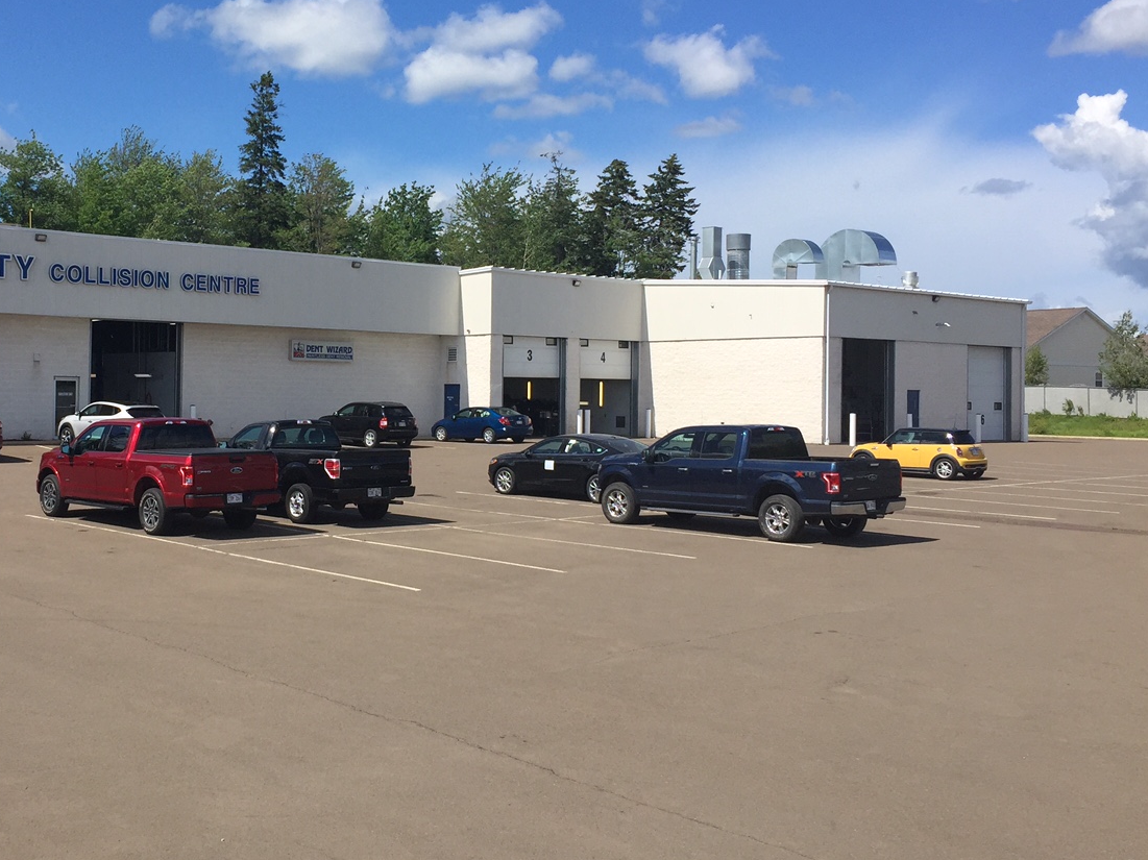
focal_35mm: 43
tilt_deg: +0.7
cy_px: 367
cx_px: 351
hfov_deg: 43.0
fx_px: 1426
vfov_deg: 33.5
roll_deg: -0.6
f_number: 2.2
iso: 32
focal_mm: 4.15
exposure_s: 1/2825
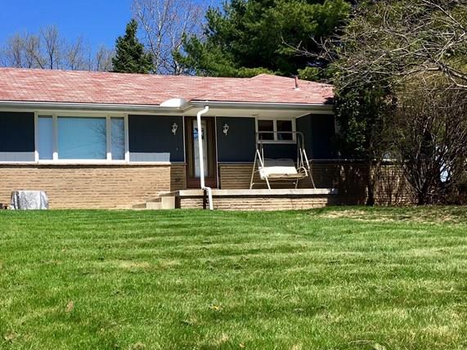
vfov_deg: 28.0
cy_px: 168
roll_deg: +1.9
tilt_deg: +5.0
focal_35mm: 52
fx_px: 701
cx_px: 144
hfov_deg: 36.3
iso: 25
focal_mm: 4.15
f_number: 2.2
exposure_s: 1/1054
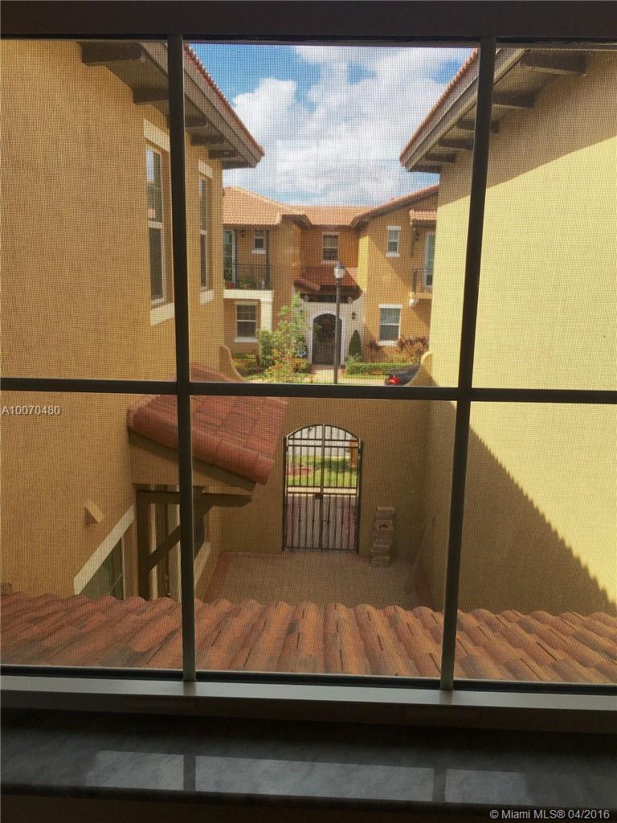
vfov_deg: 61.7
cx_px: 308
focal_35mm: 29
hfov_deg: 48.2
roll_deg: -0.8
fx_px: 689
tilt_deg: -13.3
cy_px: 412
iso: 25
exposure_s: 1/686
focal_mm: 4.15
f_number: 2.2
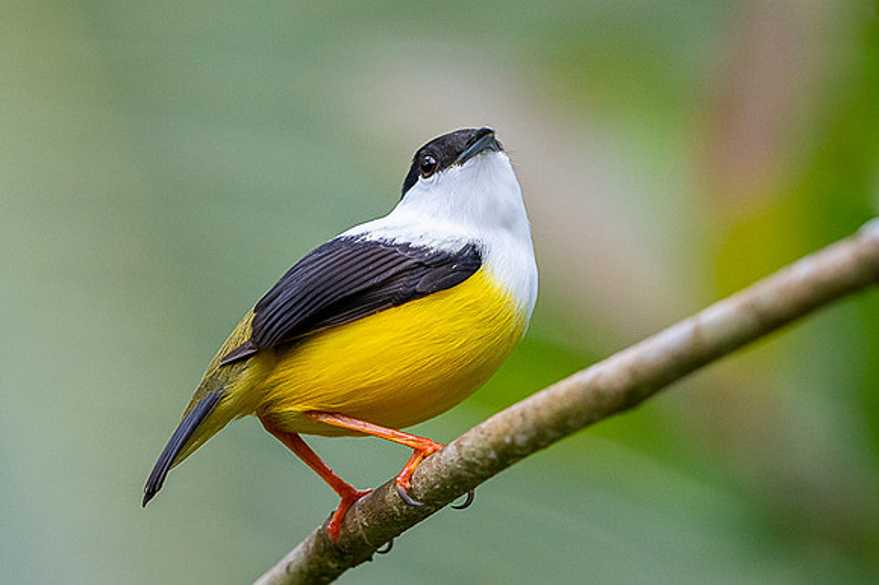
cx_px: 392
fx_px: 24228
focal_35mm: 993
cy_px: 193
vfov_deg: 1.4
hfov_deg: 2.1
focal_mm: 500
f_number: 4
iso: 800
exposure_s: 1/640
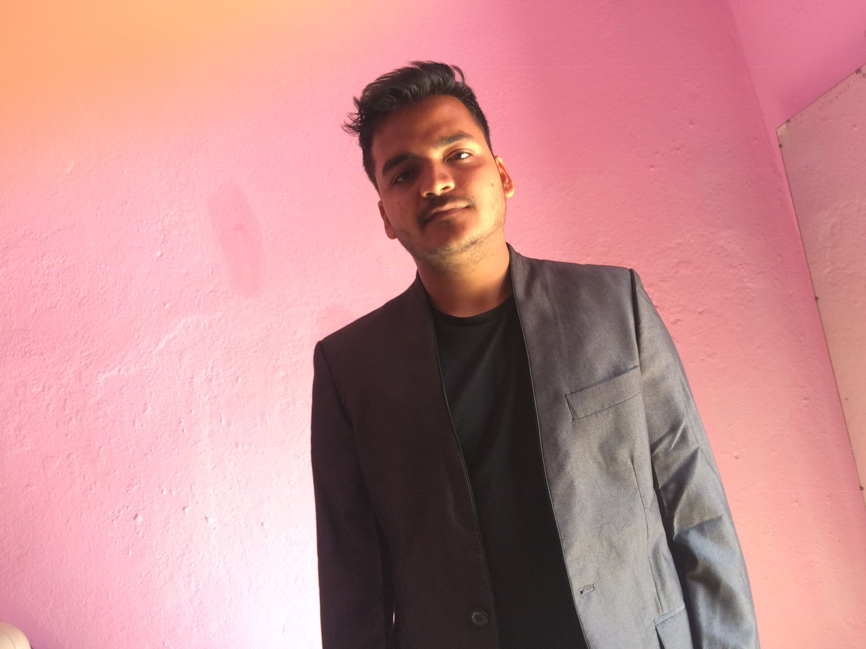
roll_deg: +12.6
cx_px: 433
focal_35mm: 29
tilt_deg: +3.3
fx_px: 726
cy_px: 324
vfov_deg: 48.2
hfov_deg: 61.7
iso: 40
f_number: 2.2
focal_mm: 4.15
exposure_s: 1/33
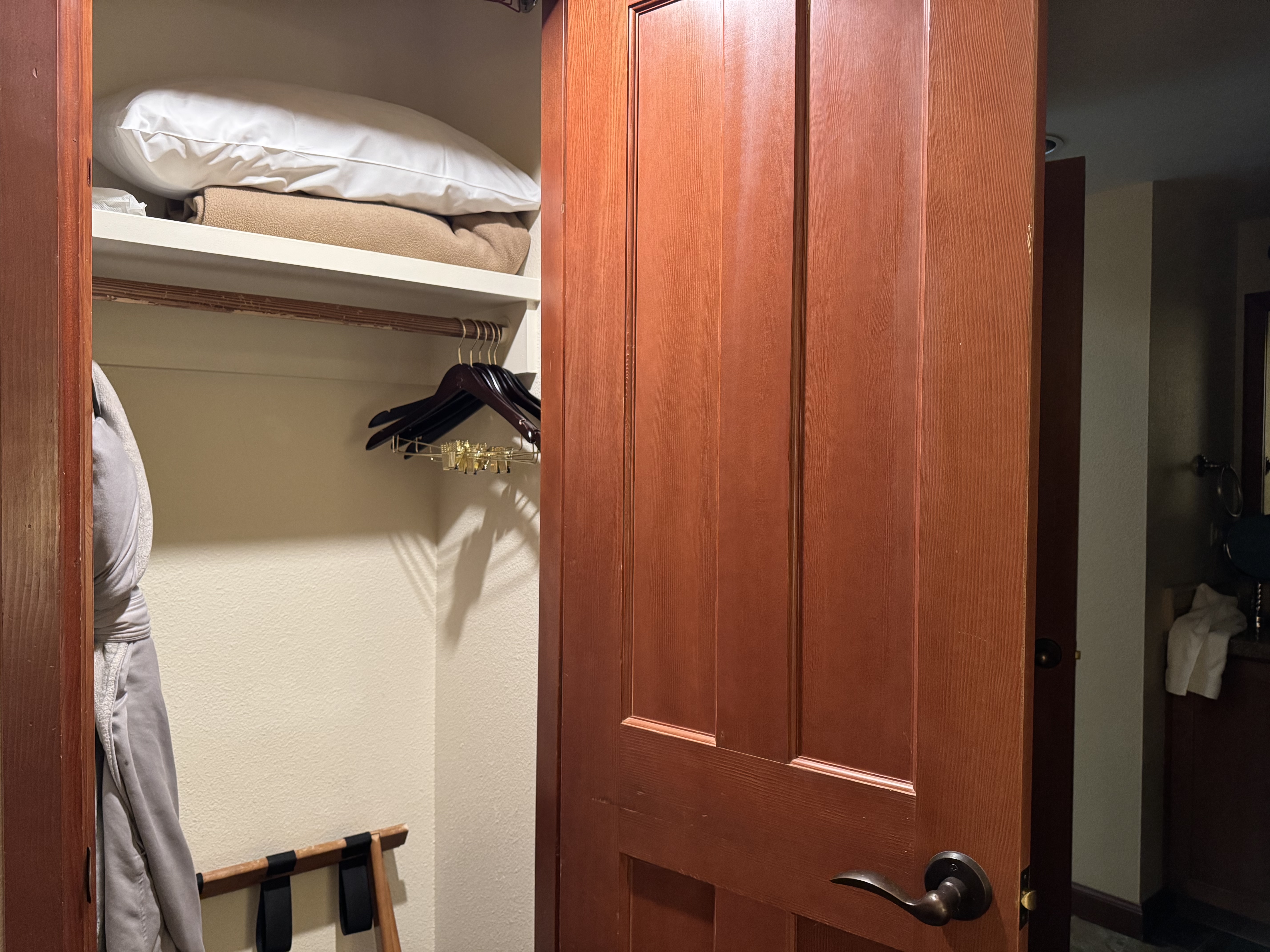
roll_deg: -0.1
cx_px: 635
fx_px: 881
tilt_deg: -1.6
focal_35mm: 24
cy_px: 476
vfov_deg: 56.8
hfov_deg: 71.6
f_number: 1.78
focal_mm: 6.76
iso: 640
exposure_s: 1/60
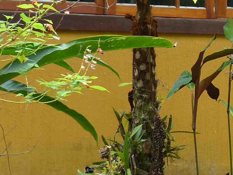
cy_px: 14
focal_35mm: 132
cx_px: 295
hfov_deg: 14.4
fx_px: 889
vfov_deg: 11.2
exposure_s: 1/100
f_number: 2.8
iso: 100
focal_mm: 6
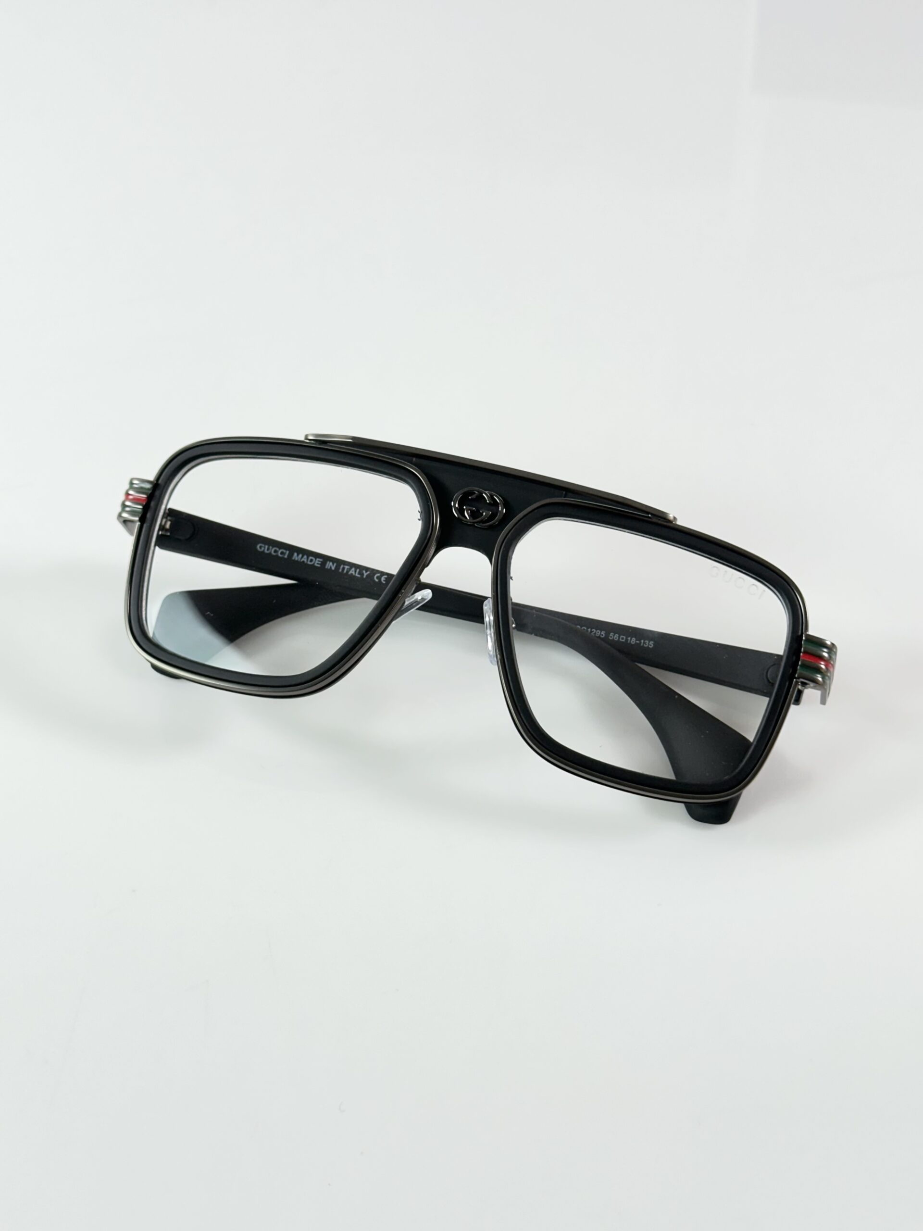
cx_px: 462
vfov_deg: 39.7
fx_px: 1706
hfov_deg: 30.3
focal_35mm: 48
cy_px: 616
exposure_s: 1/100
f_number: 1.78
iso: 64
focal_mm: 6.86
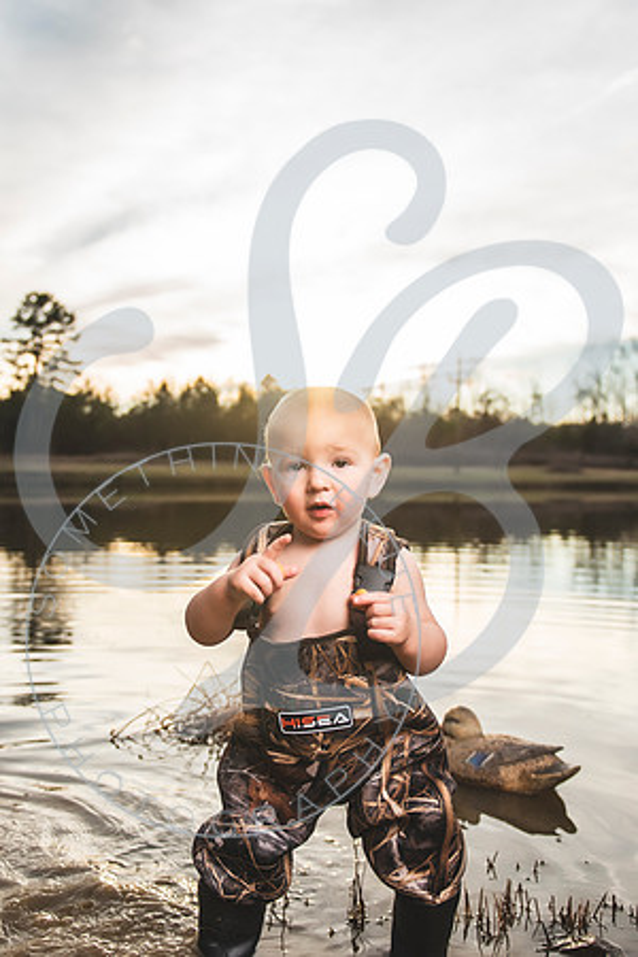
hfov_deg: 35.9
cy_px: 477
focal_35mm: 37
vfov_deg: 51.9
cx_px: 282
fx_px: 984
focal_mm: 24
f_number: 2.8
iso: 100
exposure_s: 1/1000
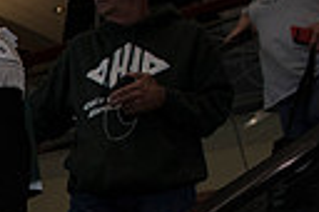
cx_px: -277
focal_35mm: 109
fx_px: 965
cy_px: 293
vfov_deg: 12.1
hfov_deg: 15.7
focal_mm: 24
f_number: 3.5
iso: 1600
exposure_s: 1/1000
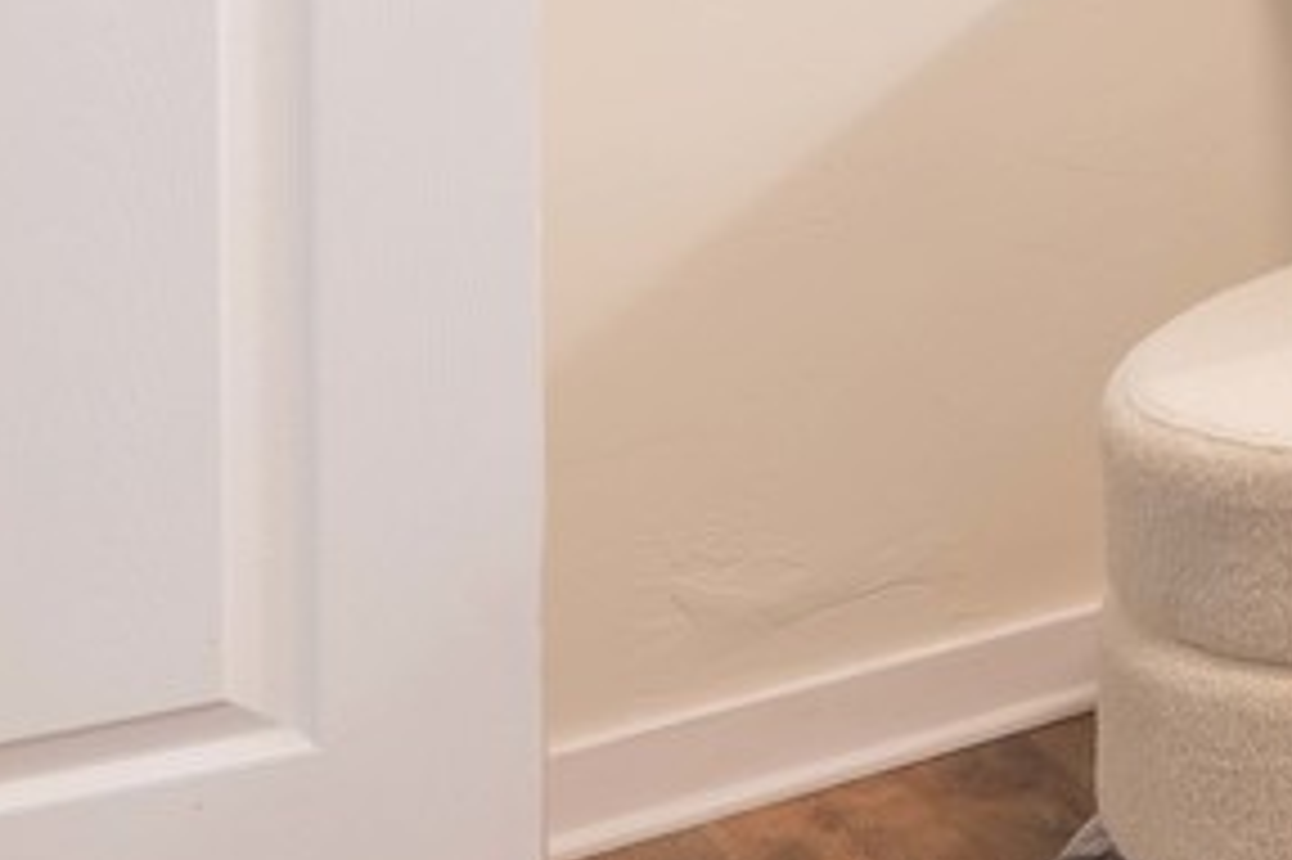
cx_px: 3273
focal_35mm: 79
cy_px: -567
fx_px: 2833
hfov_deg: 14.2
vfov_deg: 15.4
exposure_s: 1/15
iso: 64
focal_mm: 14
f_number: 8
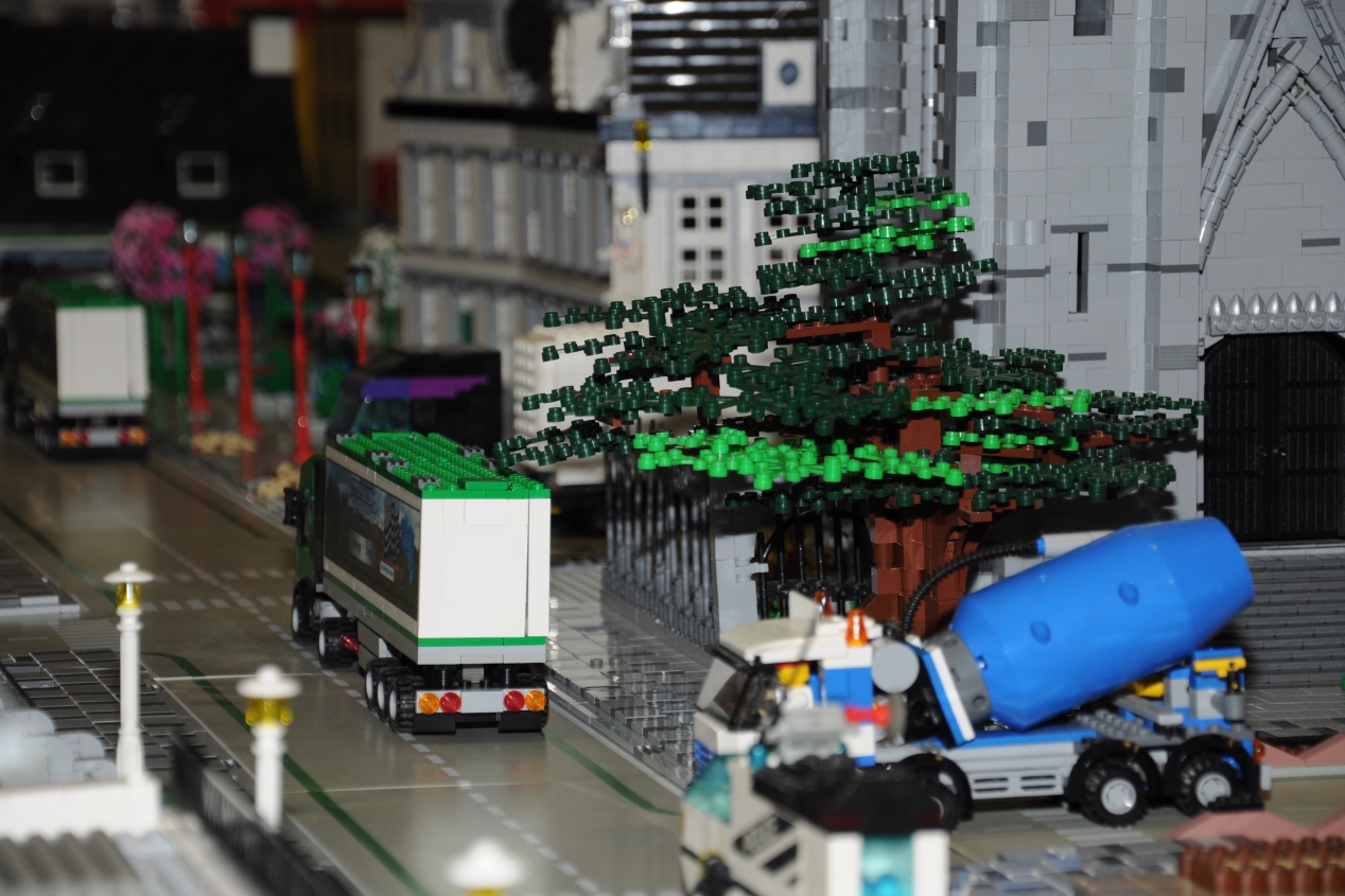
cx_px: 672
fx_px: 4520
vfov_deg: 11.3
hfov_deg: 16.9
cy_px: 450
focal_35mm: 121
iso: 200
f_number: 5.3
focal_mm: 80
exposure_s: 1/50
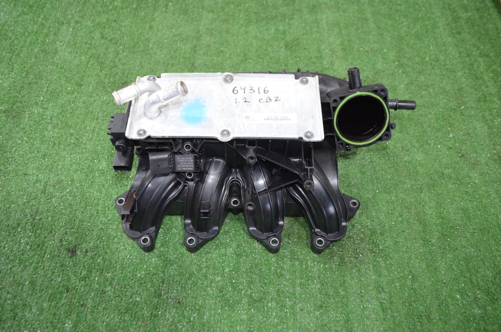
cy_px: 166
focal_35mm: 30
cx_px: 250
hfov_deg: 62.0
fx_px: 417
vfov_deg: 43.4
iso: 1100
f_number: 3.8
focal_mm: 20
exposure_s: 1/60
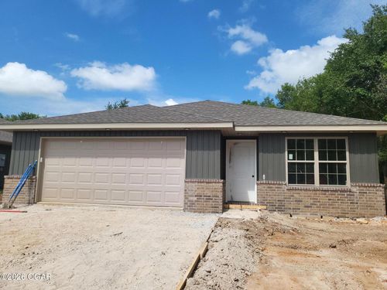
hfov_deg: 67.3
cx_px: 194
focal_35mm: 26
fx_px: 291
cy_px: 145
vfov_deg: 53.1
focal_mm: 4.25
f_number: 1.8
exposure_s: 1/3829
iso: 50
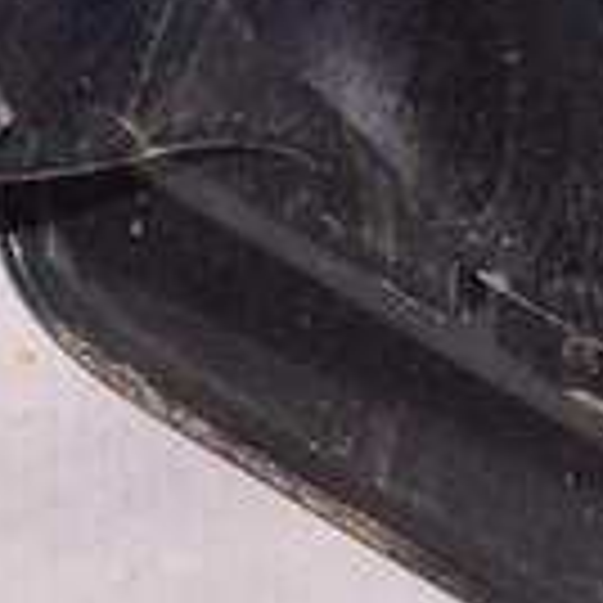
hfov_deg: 6.3
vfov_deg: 6.4
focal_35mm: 273
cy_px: 277
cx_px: -374
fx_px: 5380
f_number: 8
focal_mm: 28
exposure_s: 1/200
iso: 1600
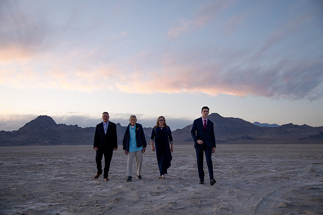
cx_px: 162
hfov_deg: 48.5
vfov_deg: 33.4
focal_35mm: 40
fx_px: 359
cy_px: 108
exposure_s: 1/100
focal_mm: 40
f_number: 4
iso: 400
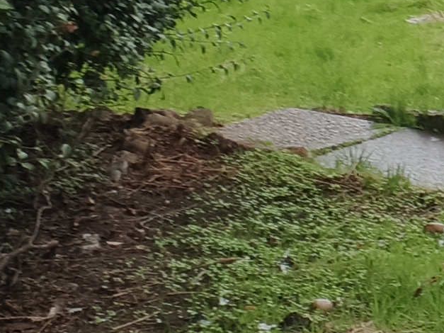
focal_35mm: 149
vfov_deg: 9.8
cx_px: 719
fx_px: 1911
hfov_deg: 12.4
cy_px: -96
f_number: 1.6
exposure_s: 1/52
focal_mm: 4.09
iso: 50
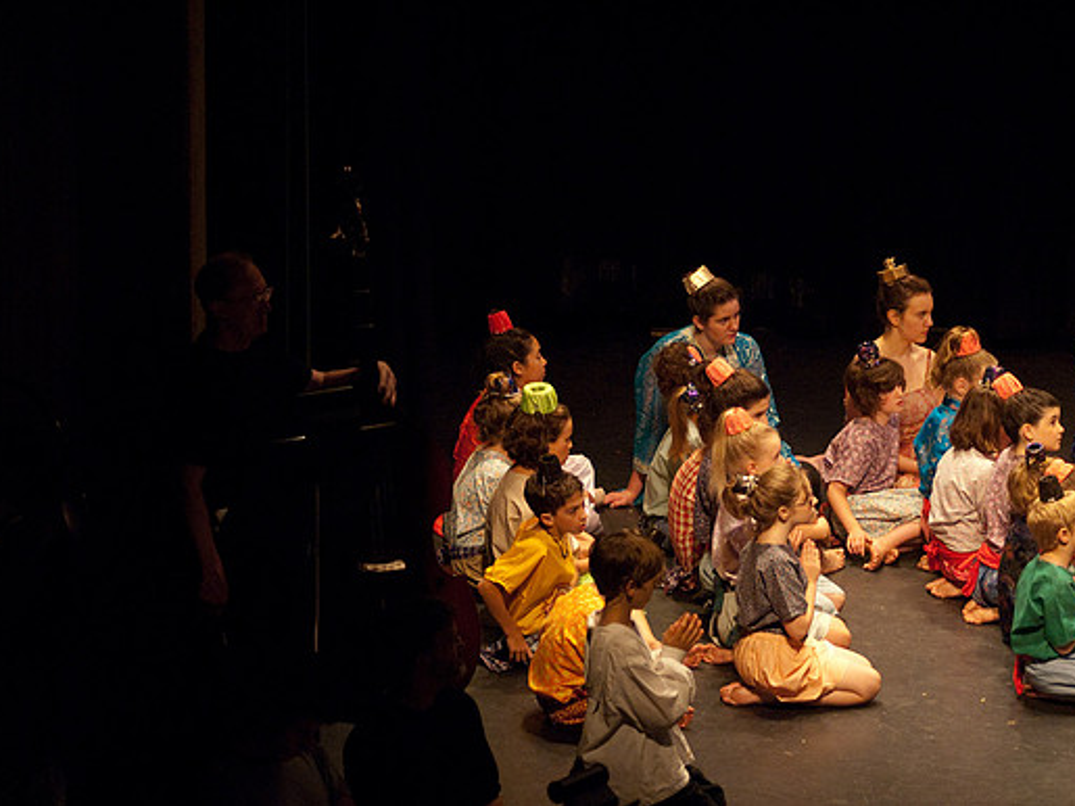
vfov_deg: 8.3
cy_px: 403
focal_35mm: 179
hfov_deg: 11.0
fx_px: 5558
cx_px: 591
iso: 1000
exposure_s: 1/160
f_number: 2.8
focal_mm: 110
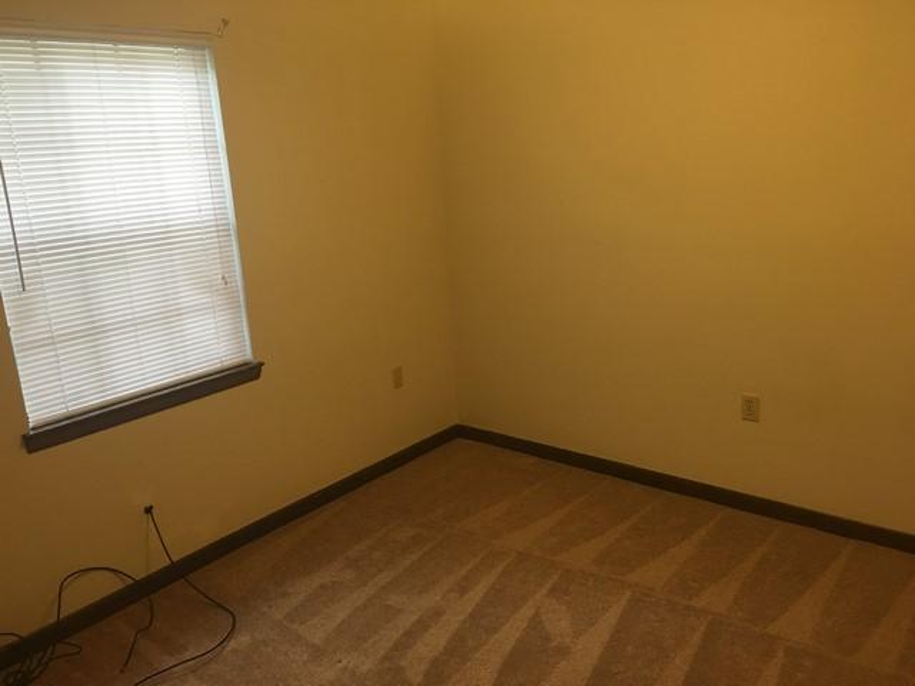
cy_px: 343
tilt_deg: -12.2
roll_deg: +2.6
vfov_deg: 48.2
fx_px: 767
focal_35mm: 29
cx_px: 458
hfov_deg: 61.7
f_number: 2.2
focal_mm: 4.15
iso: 50
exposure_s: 1/15
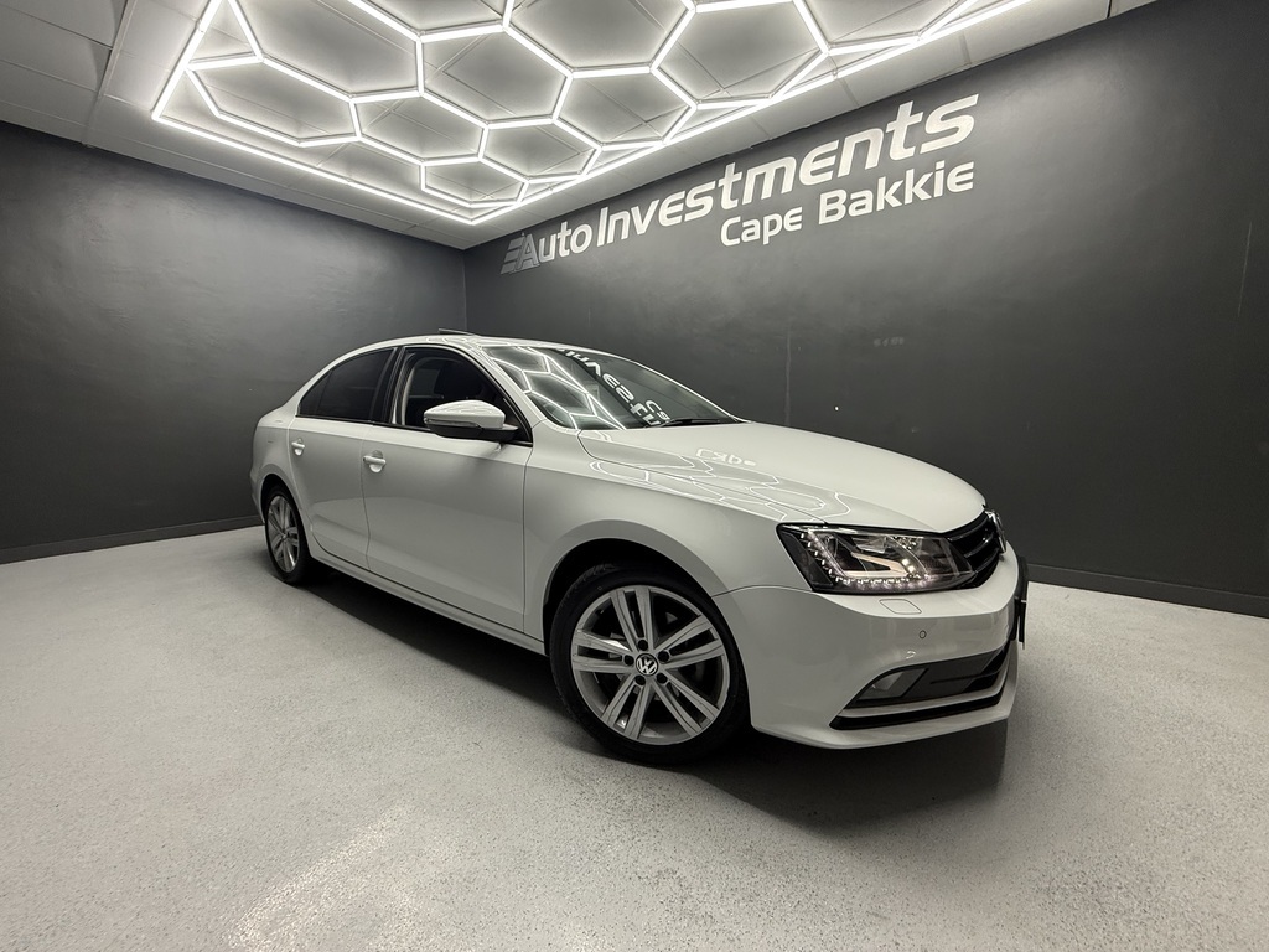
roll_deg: +1.3
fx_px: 513
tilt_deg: -8.2
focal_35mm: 14
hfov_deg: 102.1
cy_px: 476
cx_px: 634
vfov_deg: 85.7
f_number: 2.2
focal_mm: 2.22
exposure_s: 1/100
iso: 160
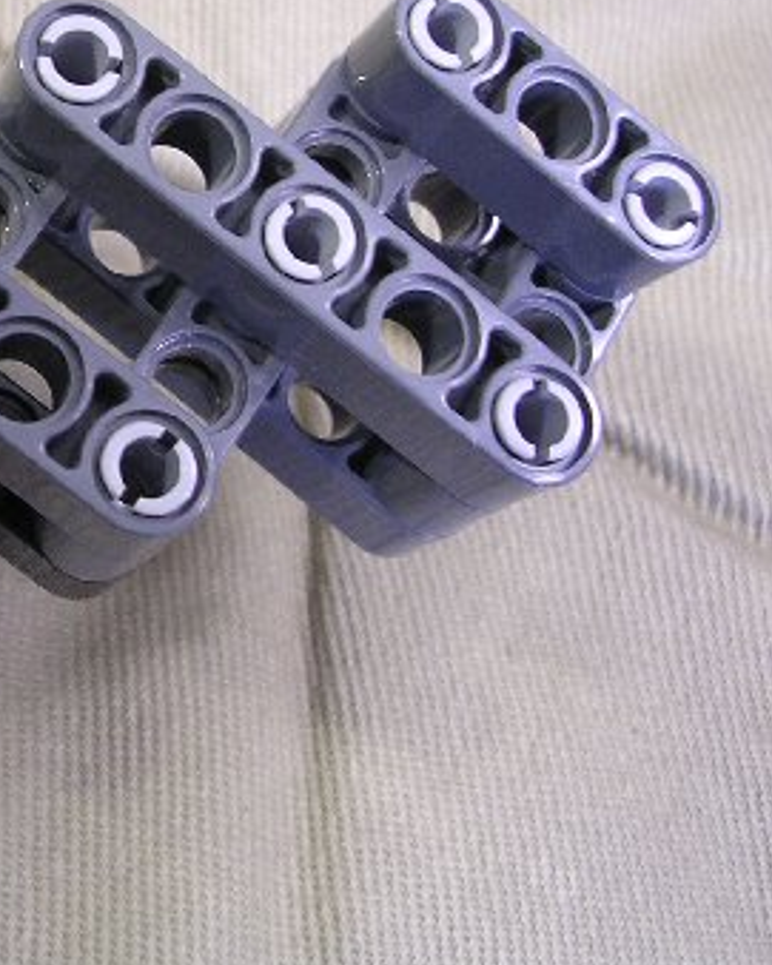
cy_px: 319
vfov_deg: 27.0
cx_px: -137
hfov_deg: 20.5
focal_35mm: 70
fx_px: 2000
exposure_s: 1/3.8
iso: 122
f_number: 2.8
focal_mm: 5.8
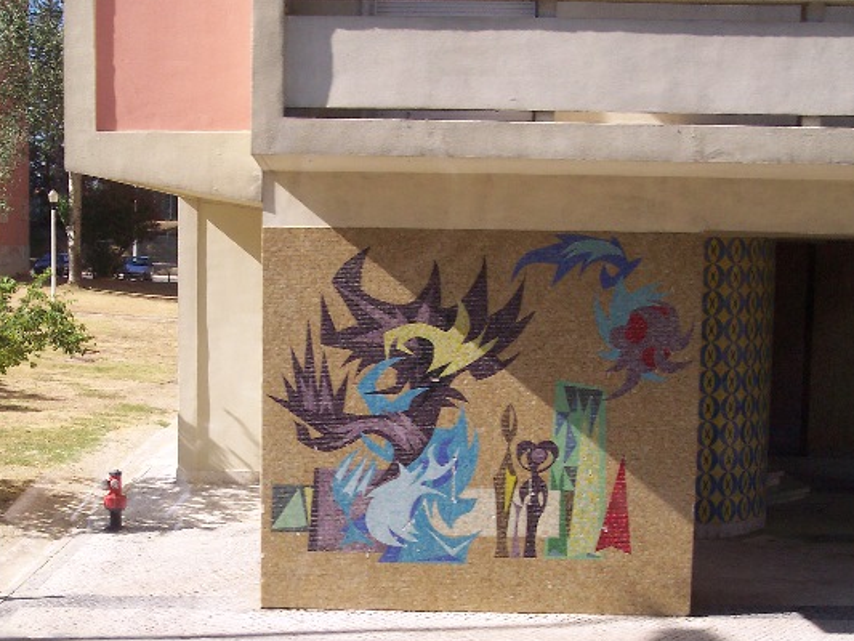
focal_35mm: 57
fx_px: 1407
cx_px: 314
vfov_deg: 25.6
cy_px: 393
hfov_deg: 33.6
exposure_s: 1/250
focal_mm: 8
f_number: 4.8
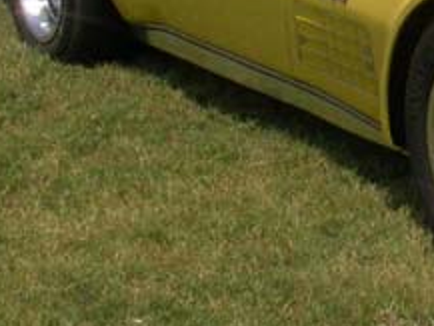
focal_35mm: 140
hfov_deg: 13.6
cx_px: 550
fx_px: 1756
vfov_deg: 10.3
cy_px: -120
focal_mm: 7.85
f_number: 7.5
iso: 100
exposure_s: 1/568
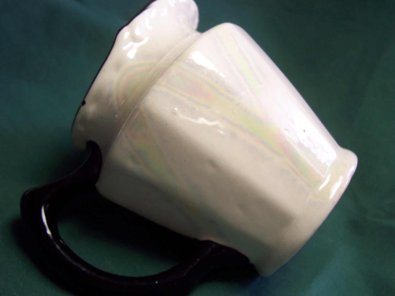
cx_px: 198
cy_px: 148
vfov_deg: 38.7
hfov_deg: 50.1
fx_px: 422
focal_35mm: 37
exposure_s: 1/60
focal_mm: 5.6
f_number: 2.8
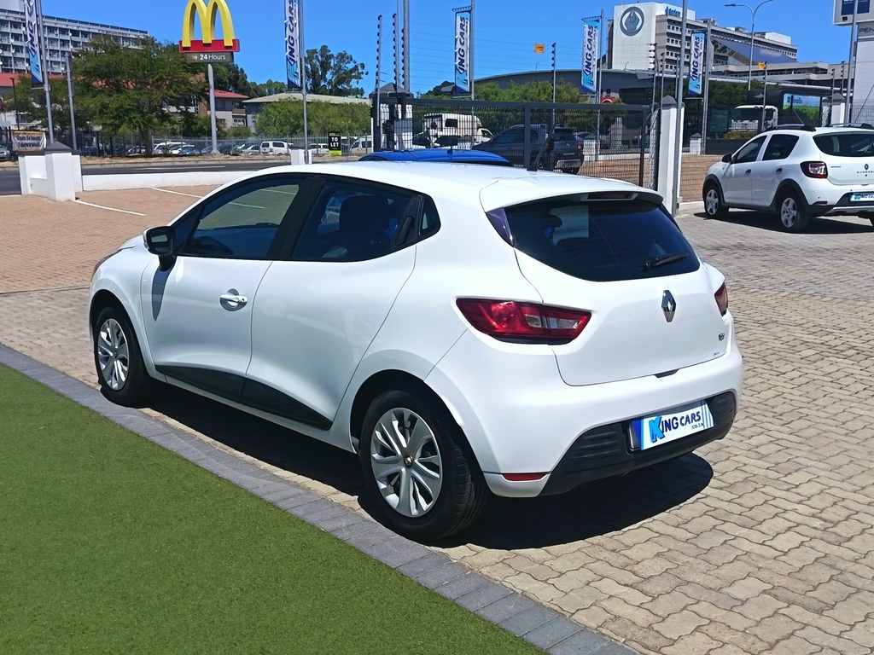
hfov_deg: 51.4
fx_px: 909
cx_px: 437
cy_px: 328
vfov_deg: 39.7
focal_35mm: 36
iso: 100
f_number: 1.75
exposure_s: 1/1464
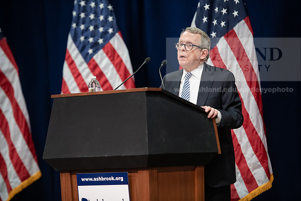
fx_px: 1338
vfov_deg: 8.6
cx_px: 150
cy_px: 100
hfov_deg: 12.8
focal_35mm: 160
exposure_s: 1/200
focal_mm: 160
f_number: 2.8
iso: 2000
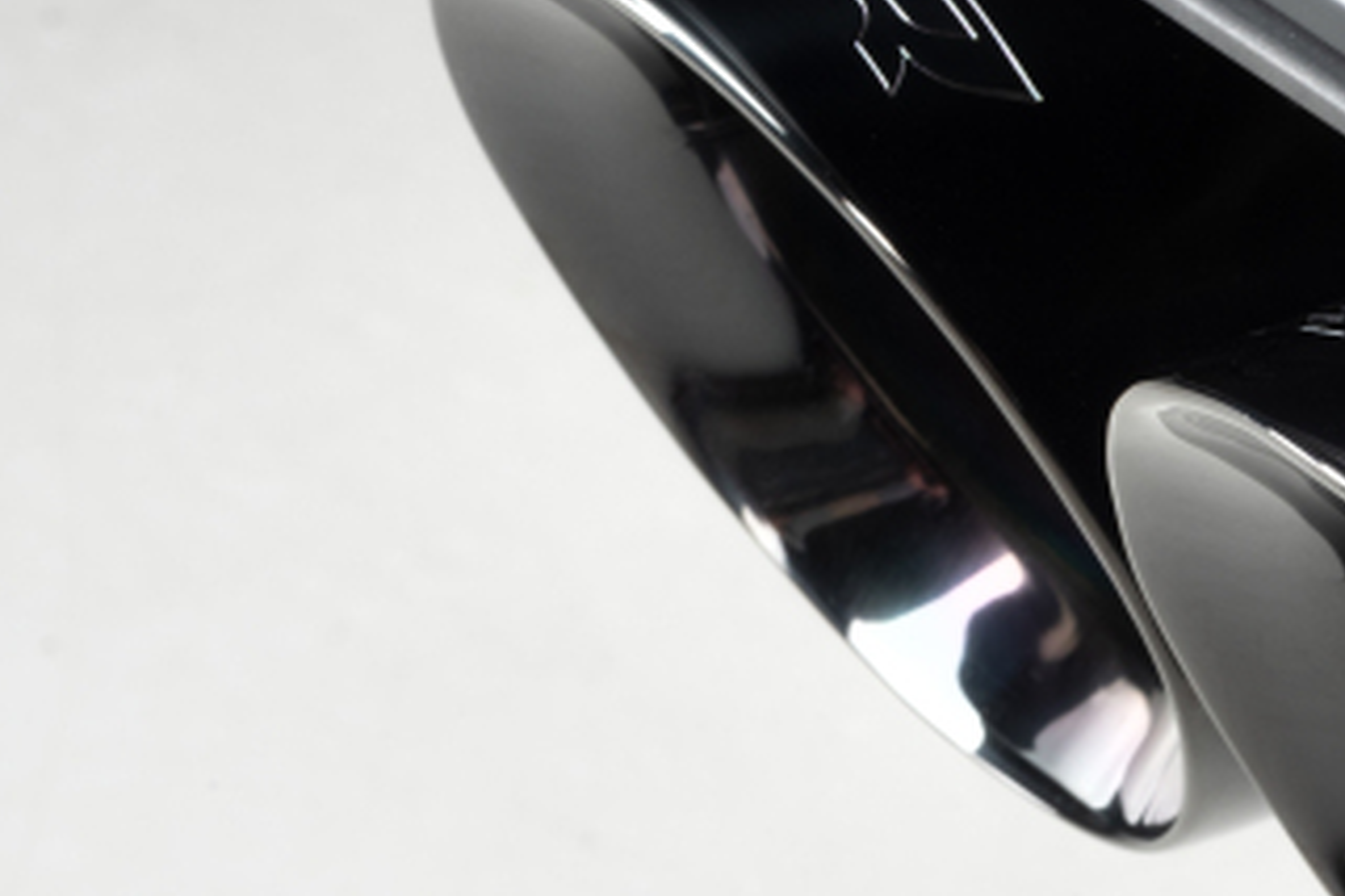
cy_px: 502
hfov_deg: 7.8
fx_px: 9788
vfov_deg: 5.2
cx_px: 1190
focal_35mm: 262
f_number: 22
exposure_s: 1/160
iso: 400
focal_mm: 105
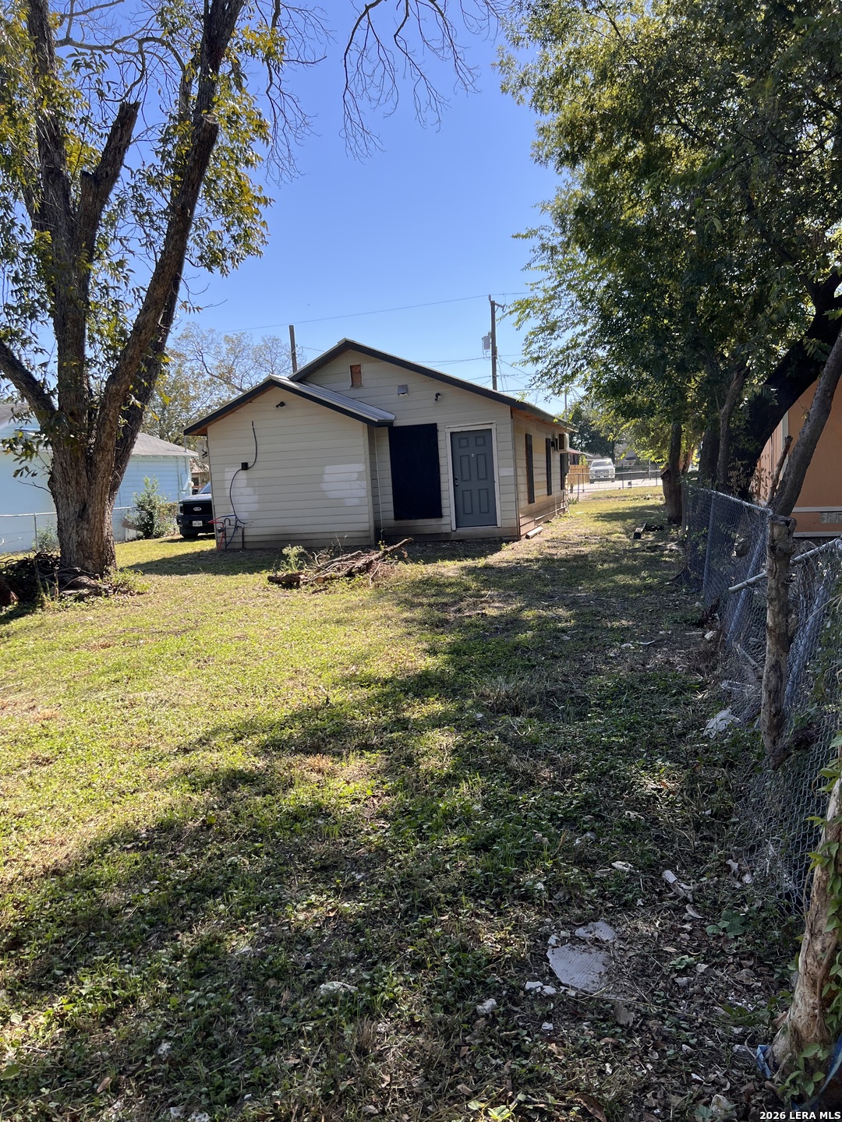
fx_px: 843
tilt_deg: -4.3
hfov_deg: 53.1
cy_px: 561
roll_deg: +3.8
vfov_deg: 67.3
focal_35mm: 26
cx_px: 421
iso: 50
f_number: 1.5
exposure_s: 1/1972
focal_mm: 5.7
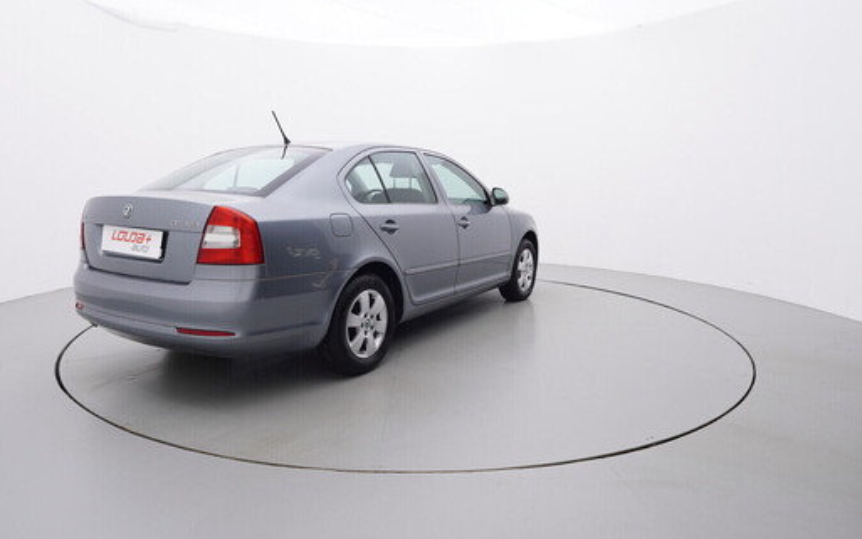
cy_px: 264
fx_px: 577
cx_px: 404
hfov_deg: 73.5
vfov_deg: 50.1
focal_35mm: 25
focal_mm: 15
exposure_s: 1/80
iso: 200
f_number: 5
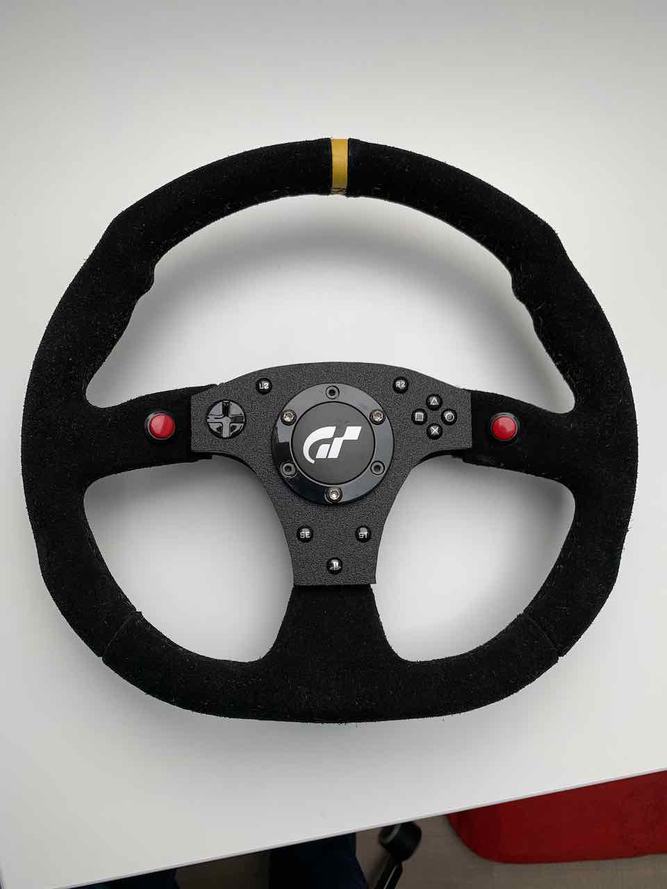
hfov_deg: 53.1
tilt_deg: -84.1
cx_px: 334
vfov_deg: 67.3
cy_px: 444
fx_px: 668
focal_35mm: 26
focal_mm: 4.25
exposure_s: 1/289
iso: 25
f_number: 1.8
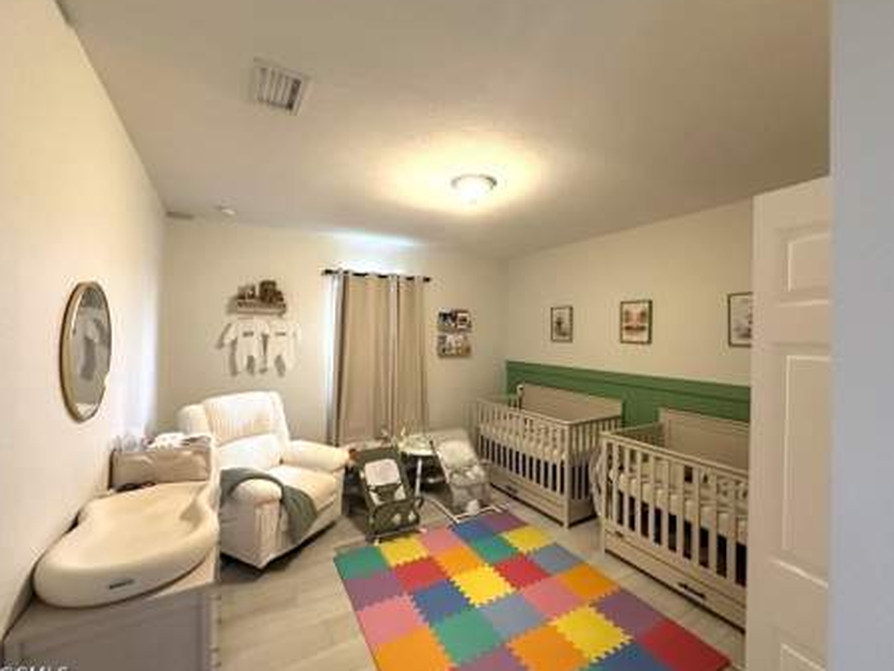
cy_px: 332
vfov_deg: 81.7
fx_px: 387
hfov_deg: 98.1
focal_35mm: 15
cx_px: 461
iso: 640
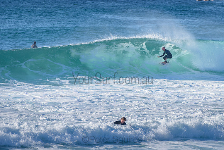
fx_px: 3814
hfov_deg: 3.4
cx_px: 137
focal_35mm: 613
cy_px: 58
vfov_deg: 2.2
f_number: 5.6
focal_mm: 500
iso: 360
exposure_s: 1/2000
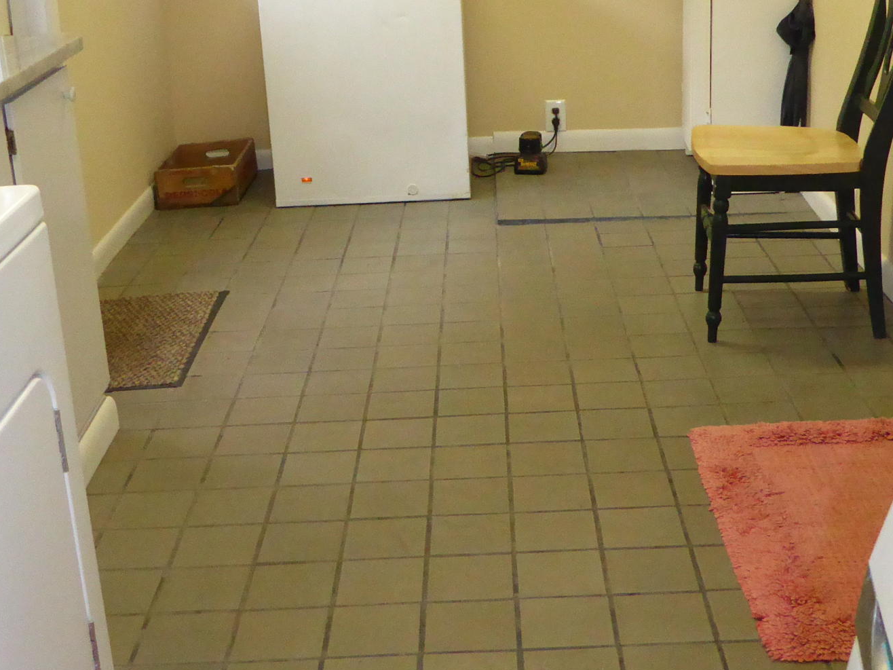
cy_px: 280
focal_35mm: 57
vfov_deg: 25.6
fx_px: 1470
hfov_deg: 33.8
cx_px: 434
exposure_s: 1/60
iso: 640
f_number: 3.3
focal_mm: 4.3
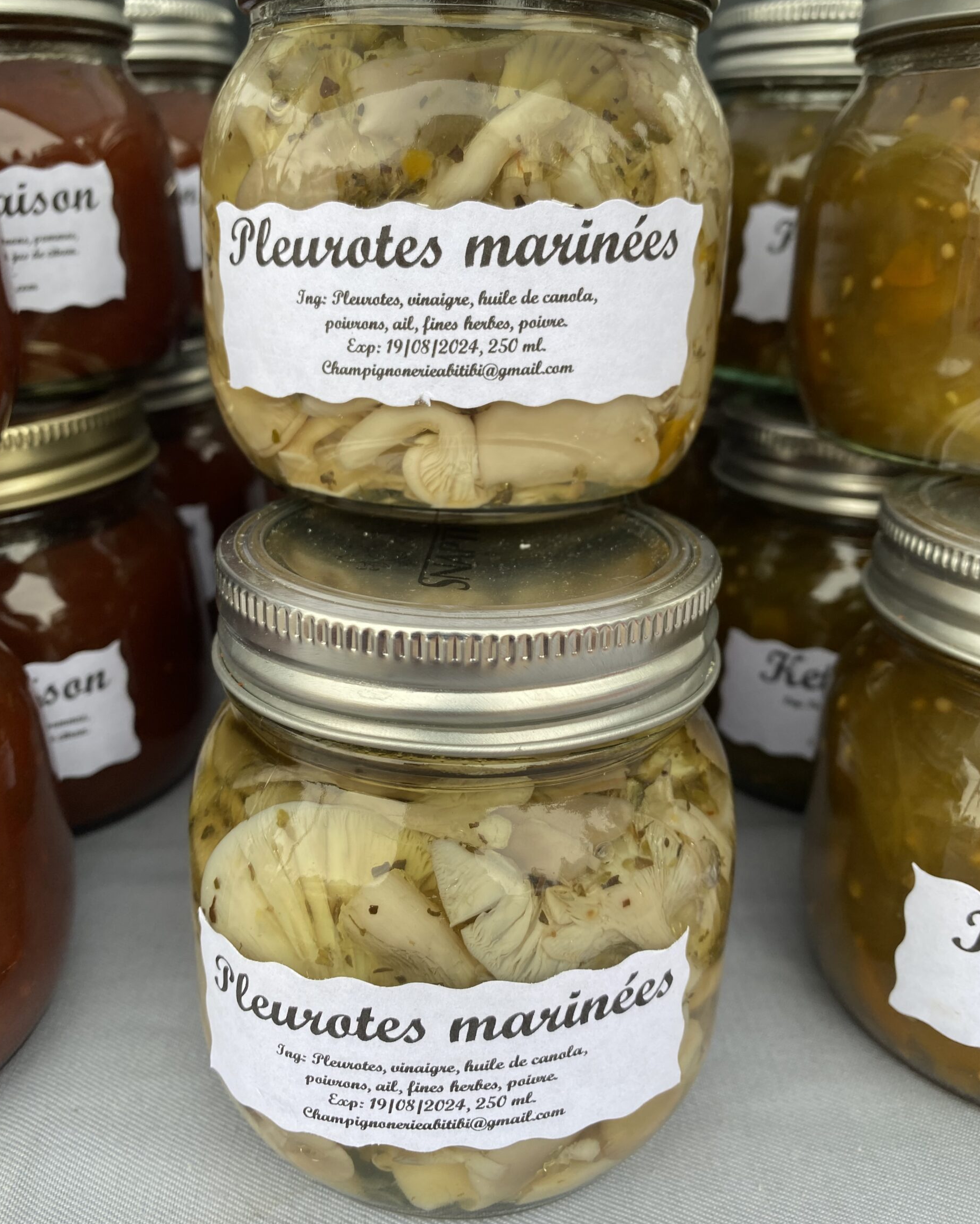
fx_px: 1015
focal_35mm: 28
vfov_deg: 62.1
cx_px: 475
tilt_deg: -17.2
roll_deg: -0.3
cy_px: 559
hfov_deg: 51.5
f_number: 1.8
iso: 32
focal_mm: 4.25
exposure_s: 1/235
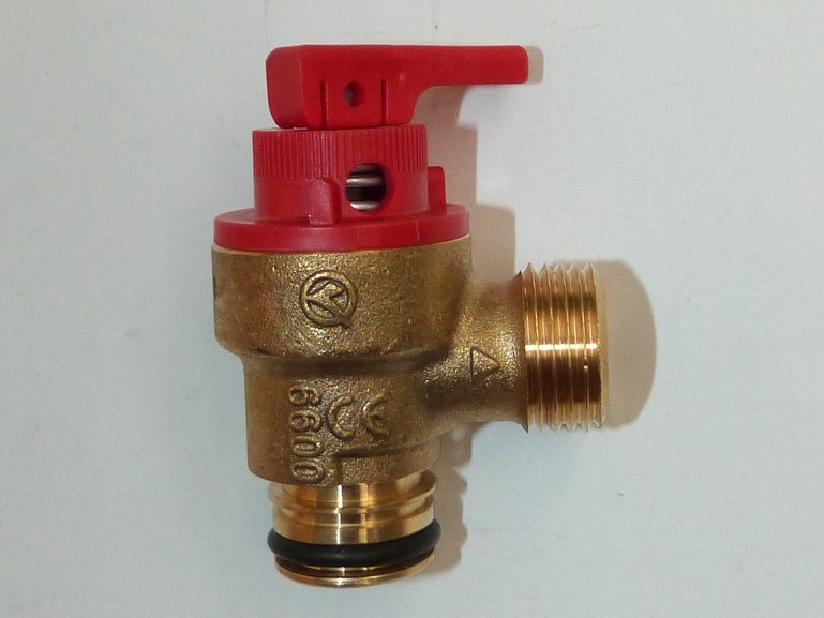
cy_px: 313
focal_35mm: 26
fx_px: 619
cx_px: 403
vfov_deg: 53.1
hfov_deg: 67.3
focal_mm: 4.5
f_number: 3.2
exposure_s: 1/400
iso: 200
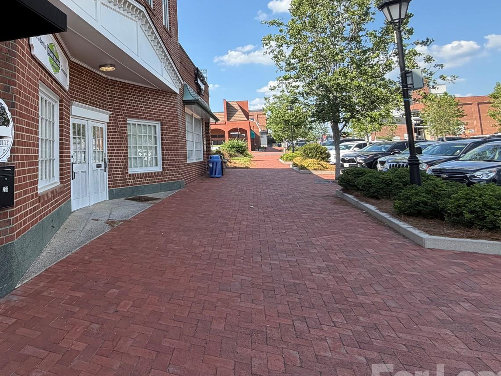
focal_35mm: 25
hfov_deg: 62.8
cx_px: 93
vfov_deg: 53.4
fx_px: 362
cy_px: 114
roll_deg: +1.3
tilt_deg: +6.4
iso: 40
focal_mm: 2.22
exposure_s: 1/574
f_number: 2.2
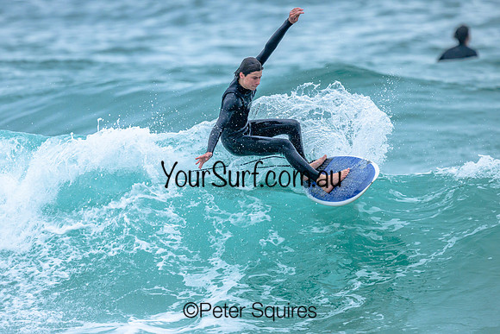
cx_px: 202
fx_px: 15275
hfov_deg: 1.9
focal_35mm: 1100
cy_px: 185
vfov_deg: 1.3
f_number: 6.3
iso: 500
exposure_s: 1/2500
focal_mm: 800
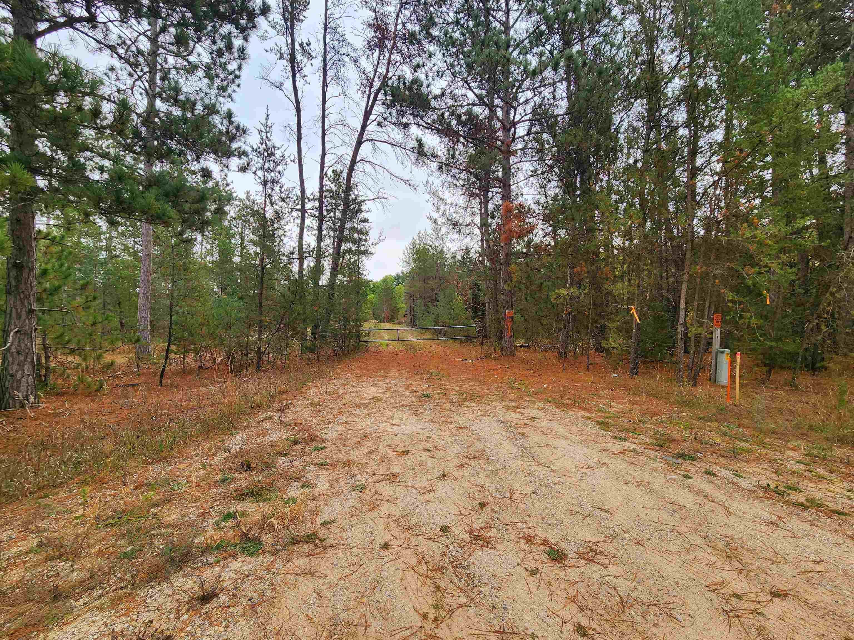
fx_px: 321
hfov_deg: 106.2
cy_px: 320
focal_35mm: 13
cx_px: 427
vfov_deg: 89.9
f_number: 2.2
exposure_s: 1/400
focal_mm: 2.2
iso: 50
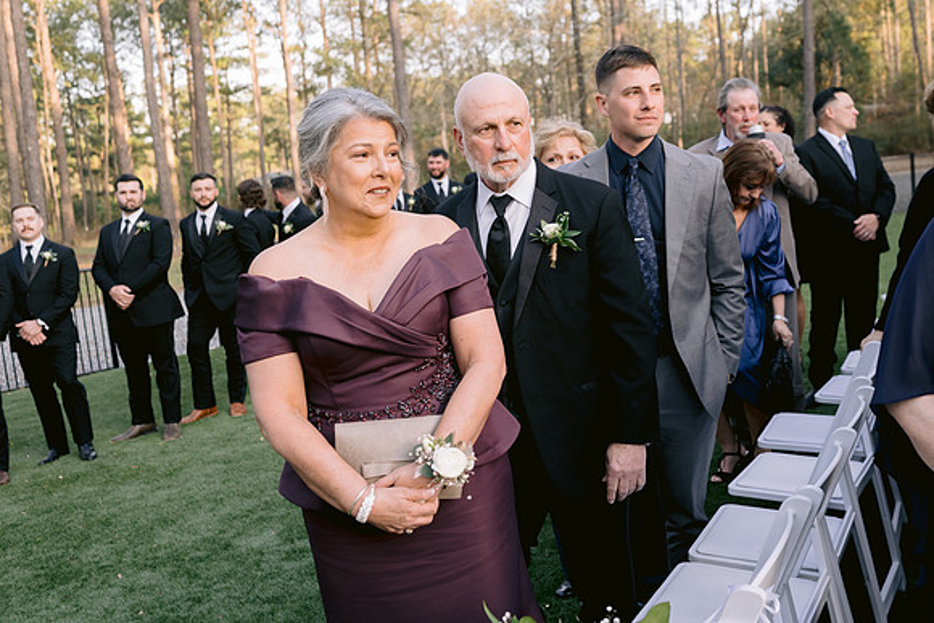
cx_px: 535
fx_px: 1041
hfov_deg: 48.2
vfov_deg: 33.3
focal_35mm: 40
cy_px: 266
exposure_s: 1/200
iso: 400
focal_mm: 35
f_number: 4
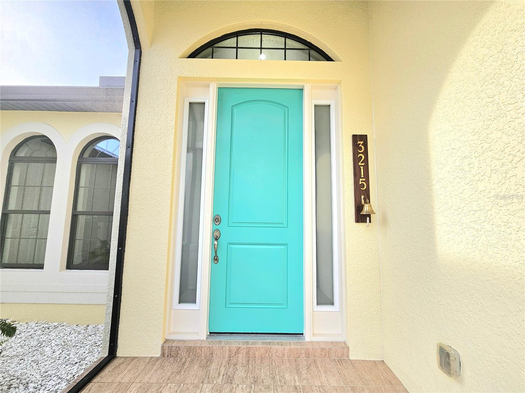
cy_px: 196
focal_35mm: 13
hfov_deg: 106.2
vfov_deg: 89.9
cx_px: 262
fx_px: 197
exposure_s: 1/294
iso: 50
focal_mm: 2.2
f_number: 2.2
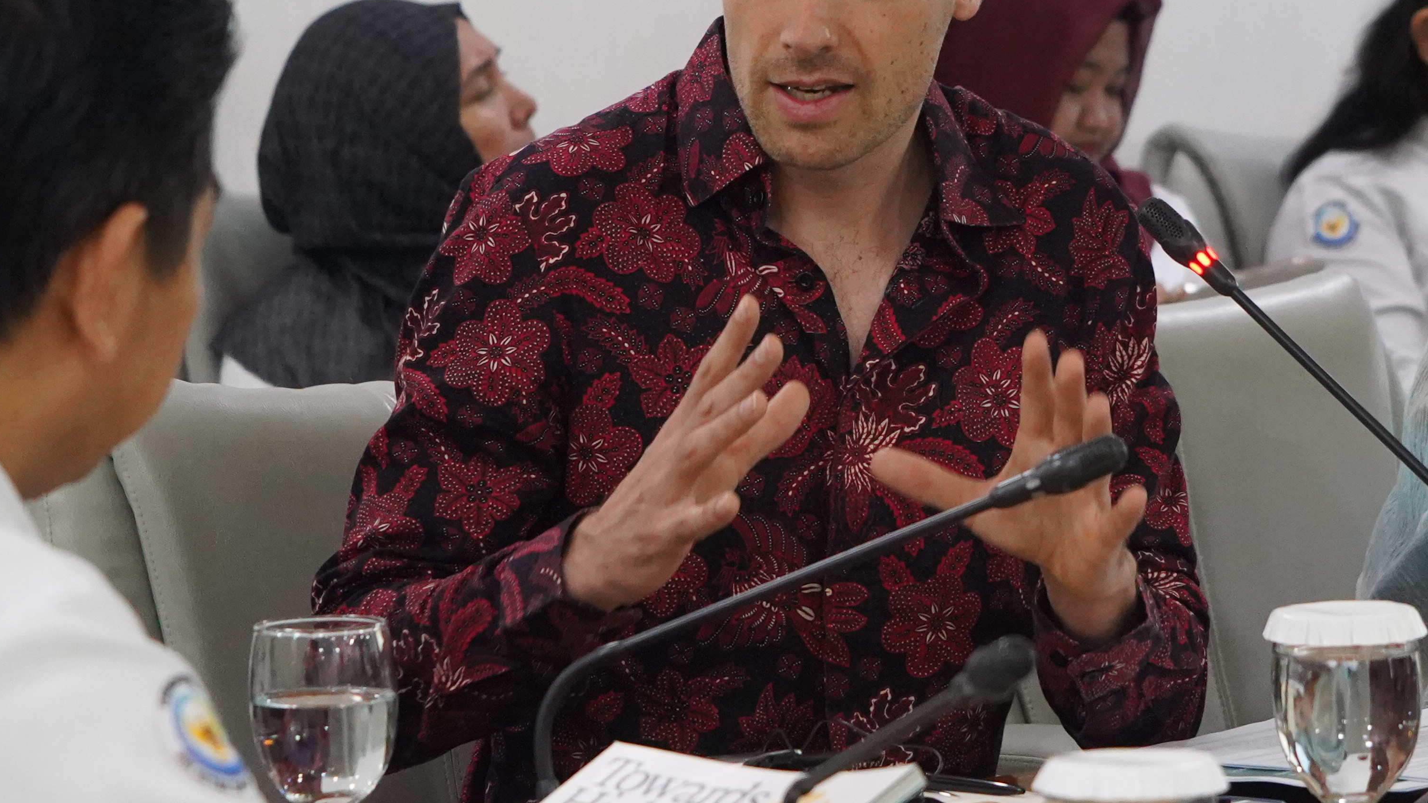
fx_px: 6513
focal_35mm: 172
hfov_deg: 12.5
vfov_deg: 7.1
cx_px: 921
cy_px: 292
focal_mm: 82
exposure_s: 1/160
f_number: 5.6
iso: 6400
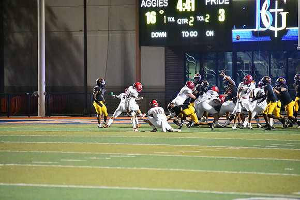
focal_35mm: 200
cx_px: 150
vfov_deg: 6.9
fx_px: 1667
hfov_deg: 10.3
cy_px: 100
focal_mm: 200
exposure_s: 1/3200
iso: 22800
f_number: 2.8
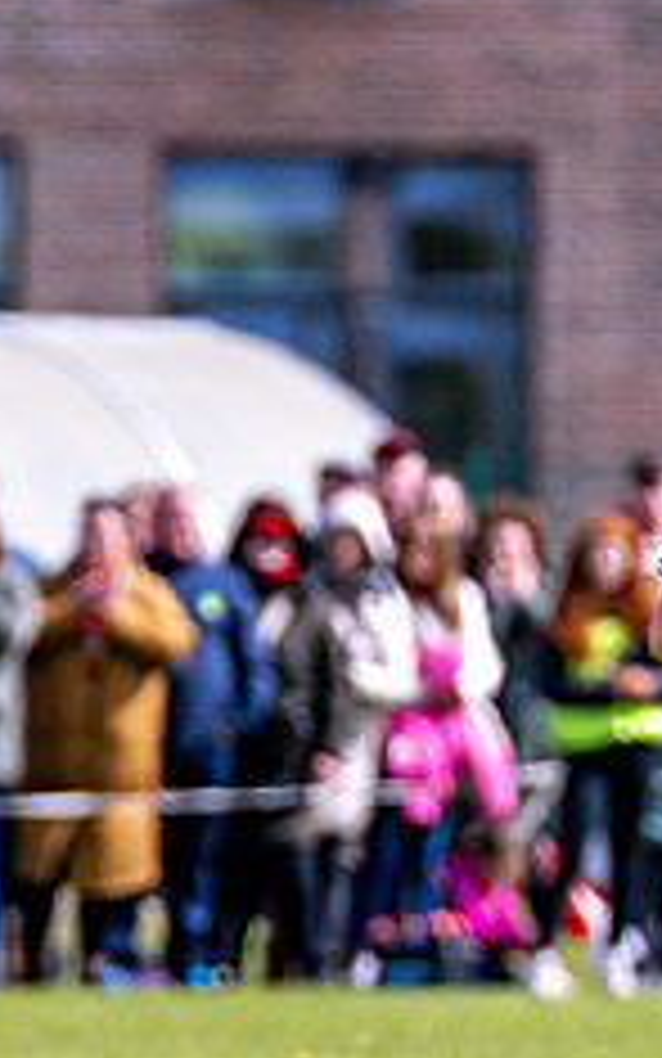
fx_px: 37792
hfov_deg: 1.0
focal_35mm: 1310
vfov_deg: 1.6
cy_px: 1056
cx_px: 540
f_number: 2.8
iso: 250
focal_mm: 300
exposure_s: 1/6400
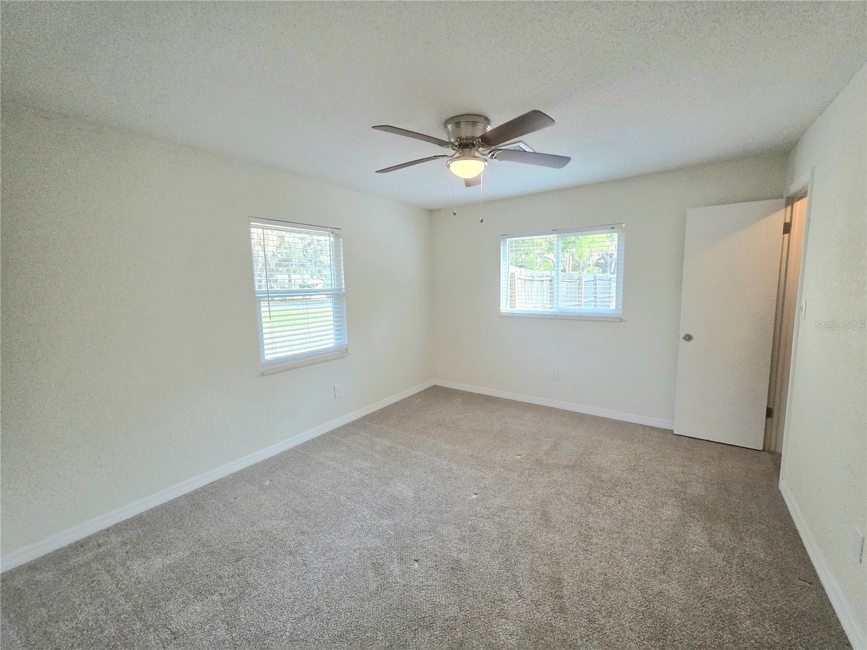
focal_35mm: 13
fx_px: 326
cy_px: 325
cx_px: 434
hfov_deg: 106.2
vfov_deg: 89.9
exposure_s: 1/370
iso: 400
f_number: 1.9
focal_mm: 2.2
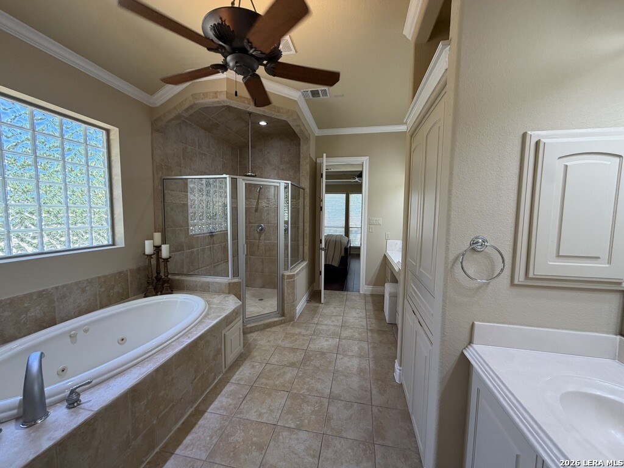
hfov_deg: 102.1
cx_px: 312
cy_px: 234
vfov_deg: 85.7
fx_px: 252
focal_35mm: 14
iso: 160
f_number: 2.2
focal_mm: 2.22
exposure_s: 1/120
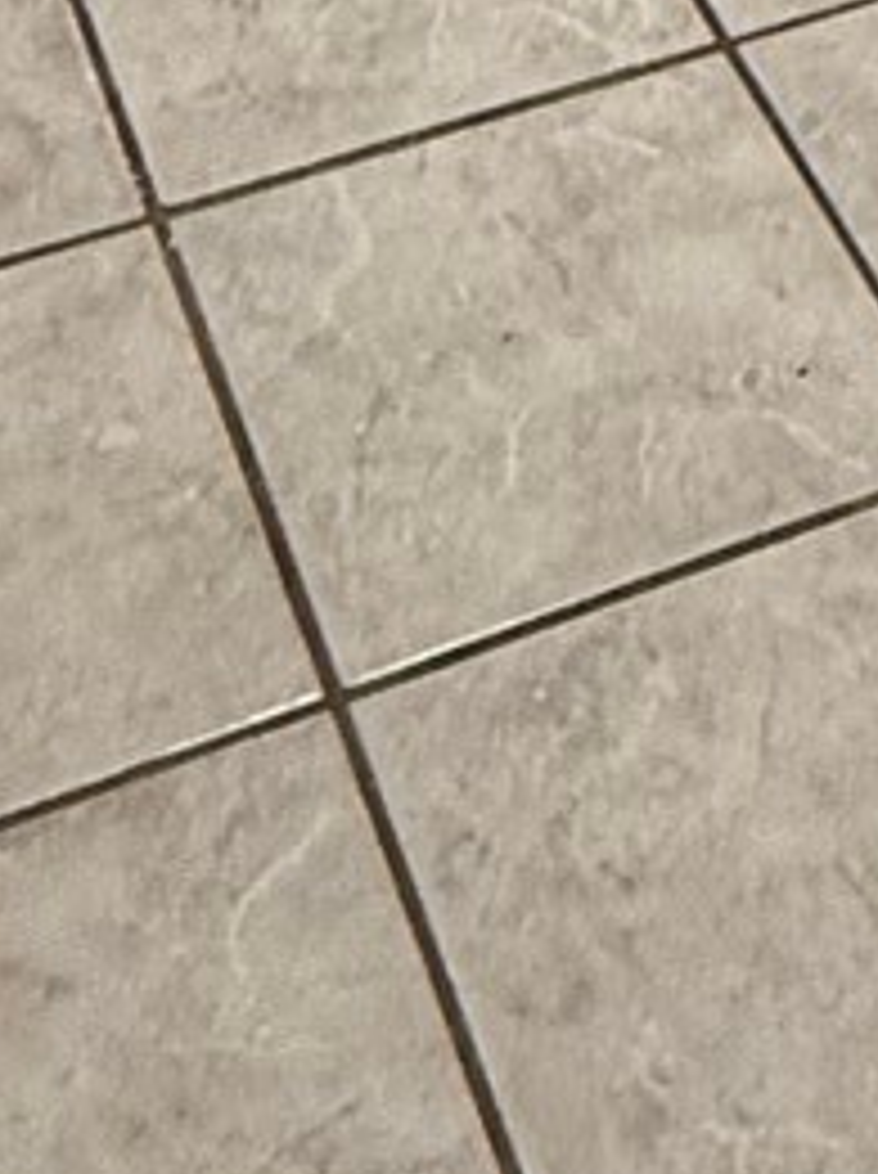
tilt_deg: -6.8
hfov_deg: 13.1
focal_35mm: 110
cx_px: 1072
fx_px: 3729
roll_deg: -4.0
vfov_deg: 12.4
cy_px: -1925
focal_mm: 2.22
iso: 250
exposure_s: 1/60
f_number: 2.2
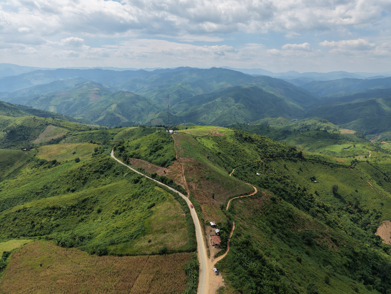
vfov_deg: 56.8
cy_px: 147
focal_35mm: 24
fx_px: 271
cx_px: 196
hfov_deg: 71.6
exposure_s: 1/8000
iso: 350
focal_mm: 8.67
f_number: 1.8
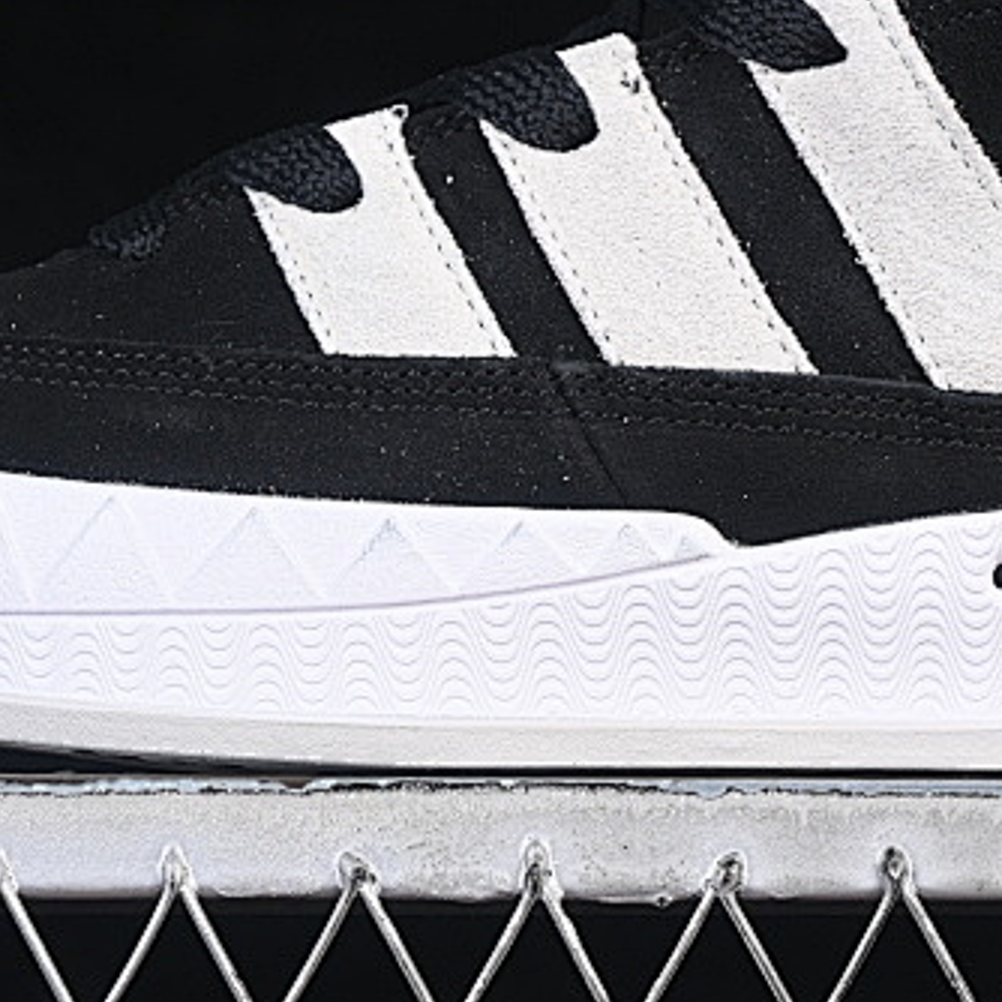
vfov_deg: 8.5
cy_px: 108
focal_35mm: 206
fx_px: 6746
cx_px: 819
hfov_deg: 8.5
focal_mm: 50
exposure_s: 1/60
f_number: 6.3
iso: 160
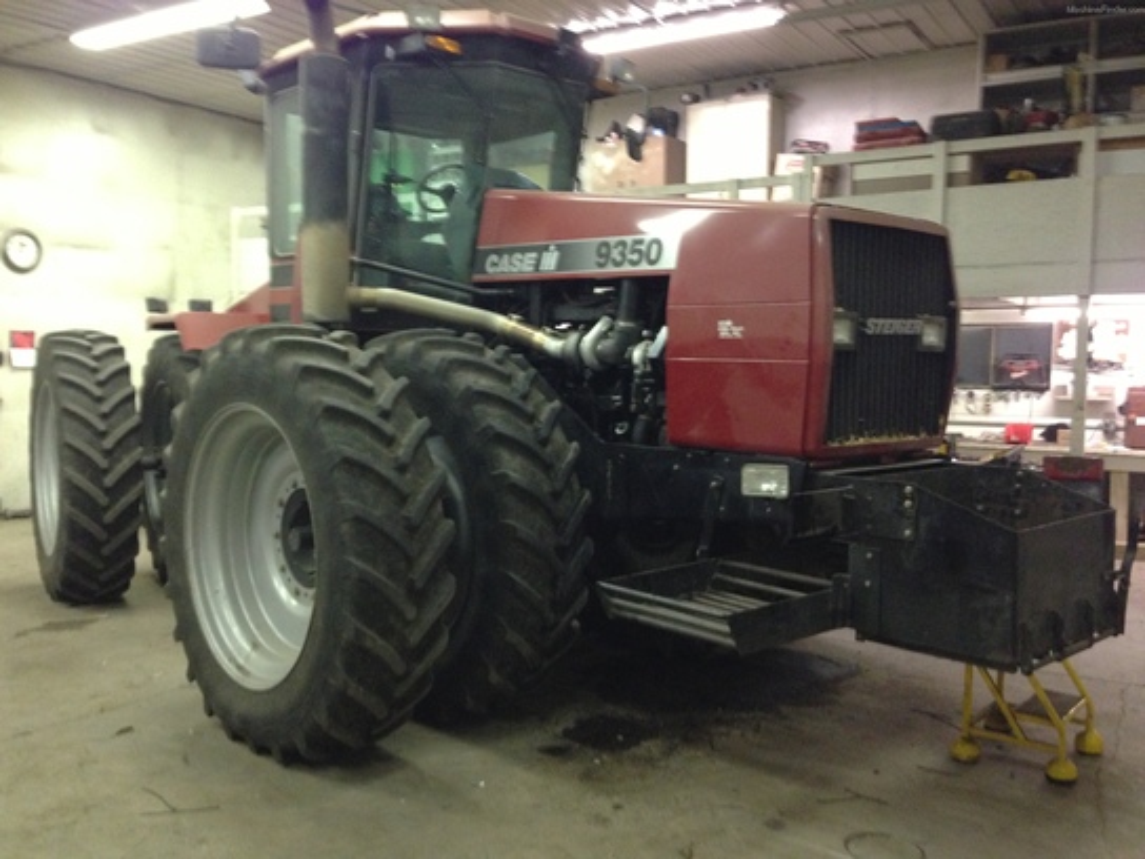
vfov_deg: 42.9
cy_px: 430
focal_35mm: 33
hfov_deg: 55.4
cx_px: 572
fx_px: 1092
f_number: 2.4
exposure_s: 1/20
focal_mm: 4.13
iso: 400
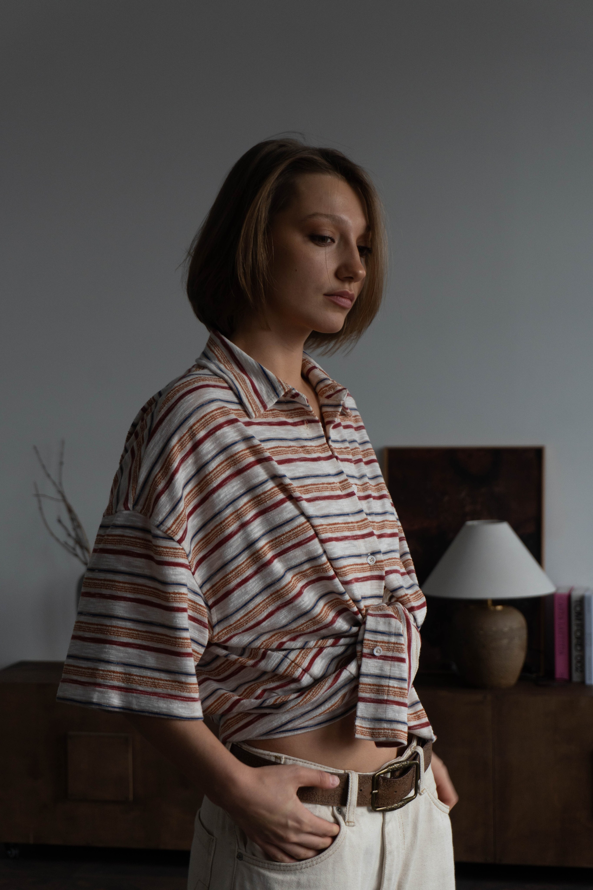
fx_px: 1853
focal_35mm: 75
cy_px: 445
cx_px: 296
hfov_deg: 18.2
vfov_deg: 27.0
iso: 400
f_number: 5.6
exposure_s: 1/160
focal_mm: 50
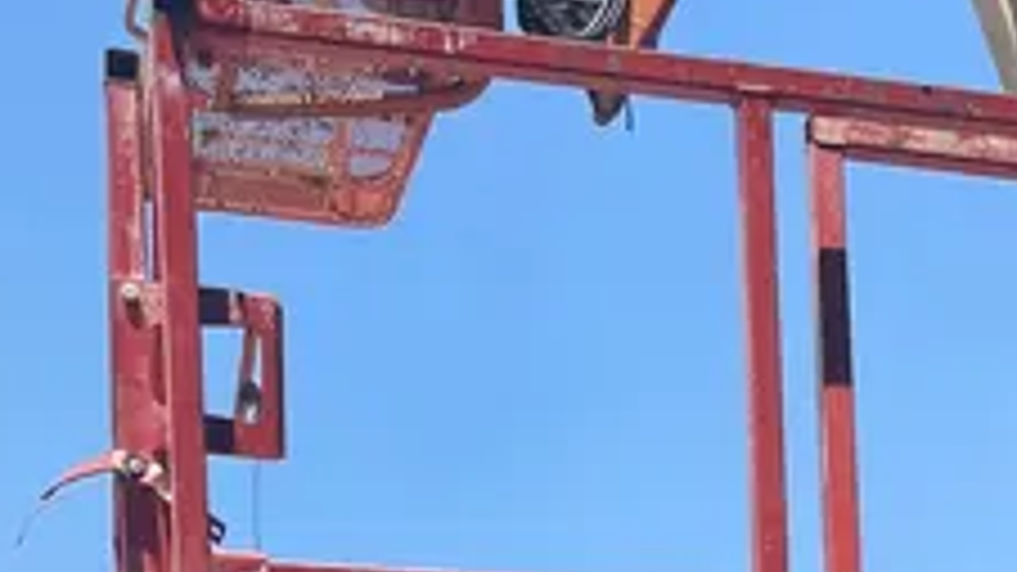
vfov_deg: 11.0
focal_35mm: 92
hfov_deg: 22.7
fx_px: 2480
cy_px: 1394
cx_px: 868
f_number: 1.6
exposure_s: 1/1923
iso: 50
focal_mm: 5.1
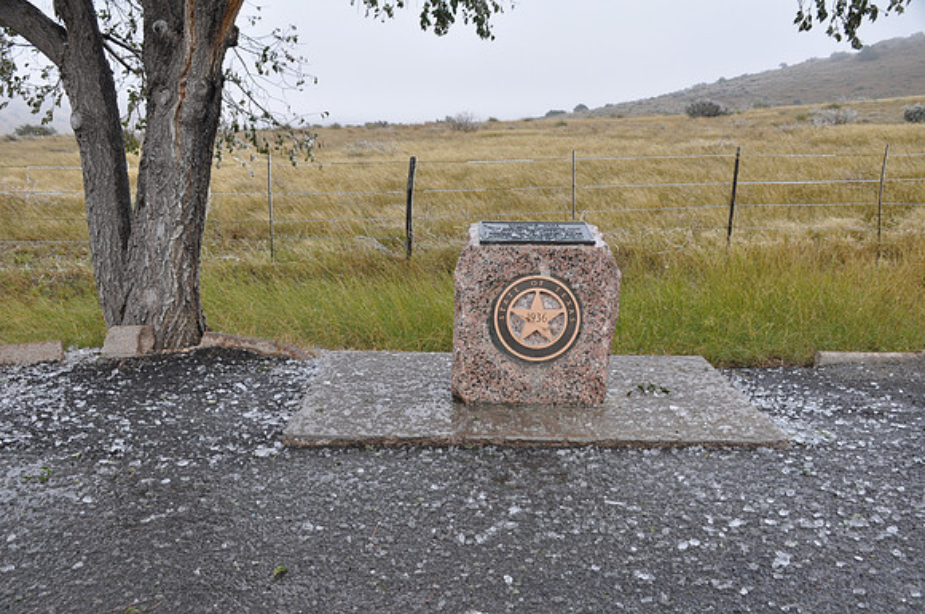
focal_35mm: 39
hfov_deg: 49.6
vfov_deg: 34.1
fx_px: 1001
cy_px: 307
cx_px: 462
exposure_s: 1/80
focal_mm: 26
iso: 200
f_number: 9
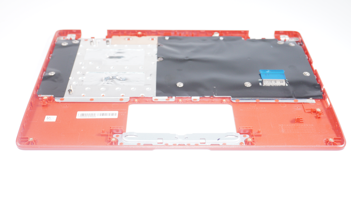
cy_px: 114
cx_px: 176
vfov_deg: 28.0
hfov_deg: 43.5
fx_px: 440
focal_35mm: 46
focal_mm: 30
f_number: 5.6
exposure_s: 1/160
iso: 640
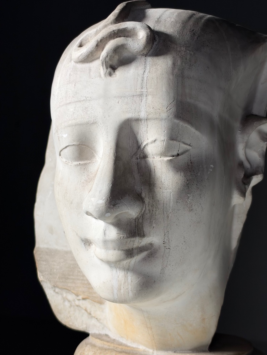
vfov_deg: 39.7
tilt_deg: +3.7
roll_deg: +1.3
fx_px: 494
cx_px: 134
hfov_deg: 30.3
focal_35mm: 48
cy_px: 178
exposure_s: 1/60
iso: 80
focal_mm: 6.93
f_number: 1.48
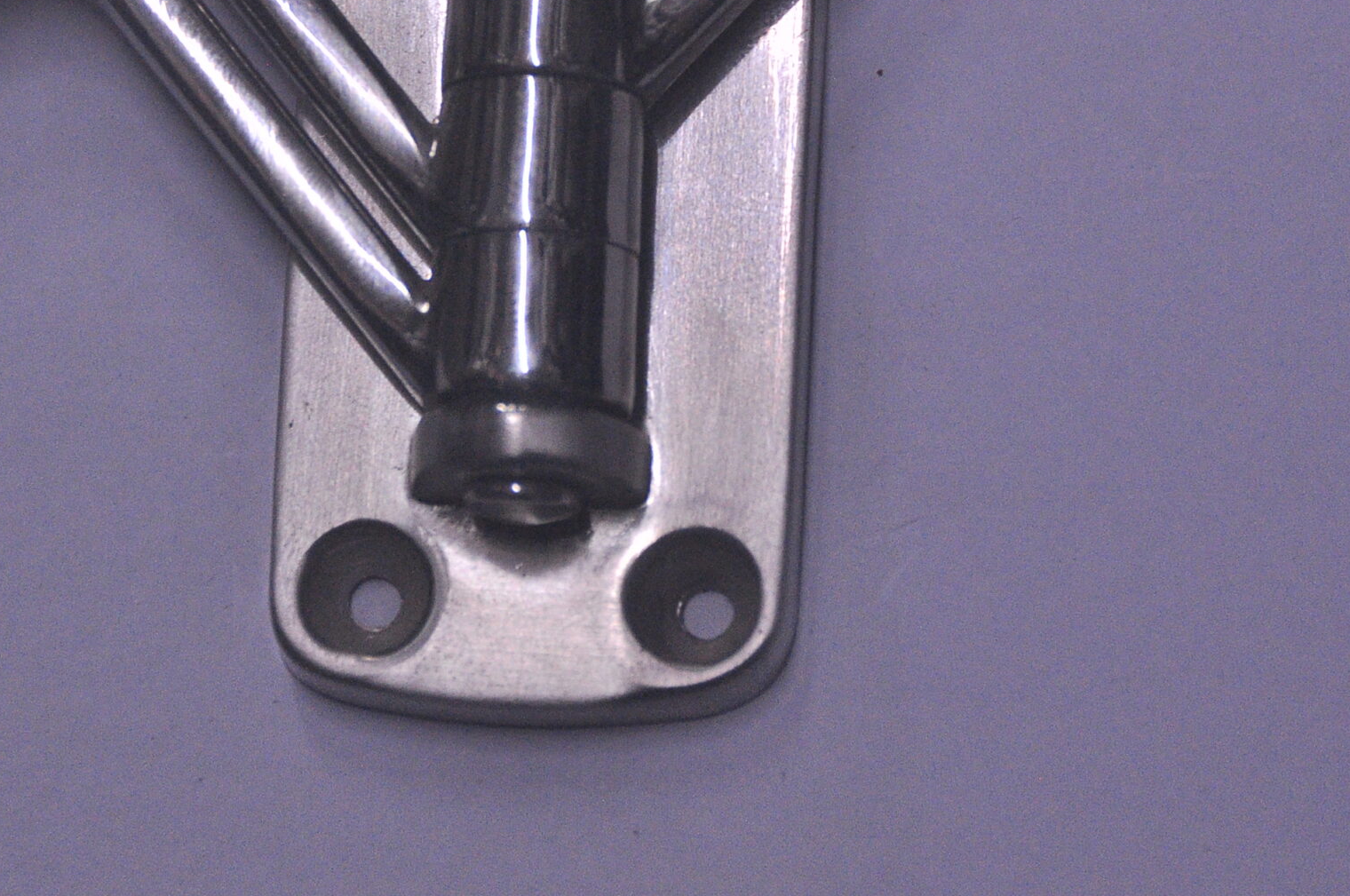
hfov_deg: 5.4
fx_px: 14193
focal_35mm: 379
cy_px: 237
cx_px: 557
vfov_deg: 3.6
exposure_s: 1/160
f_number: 5.6
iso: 1250
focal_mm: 150
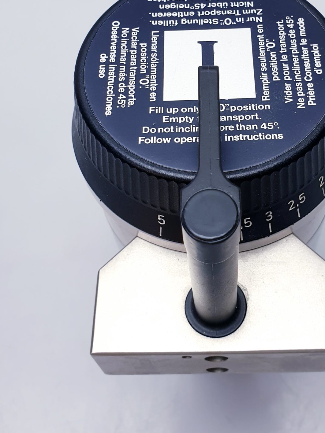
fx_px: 588
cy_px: 120
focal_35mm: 47
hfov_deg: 30.7
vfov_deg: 39.6
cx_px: 212
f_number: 2.4
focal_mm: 4.3
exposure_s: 1/100
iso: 64
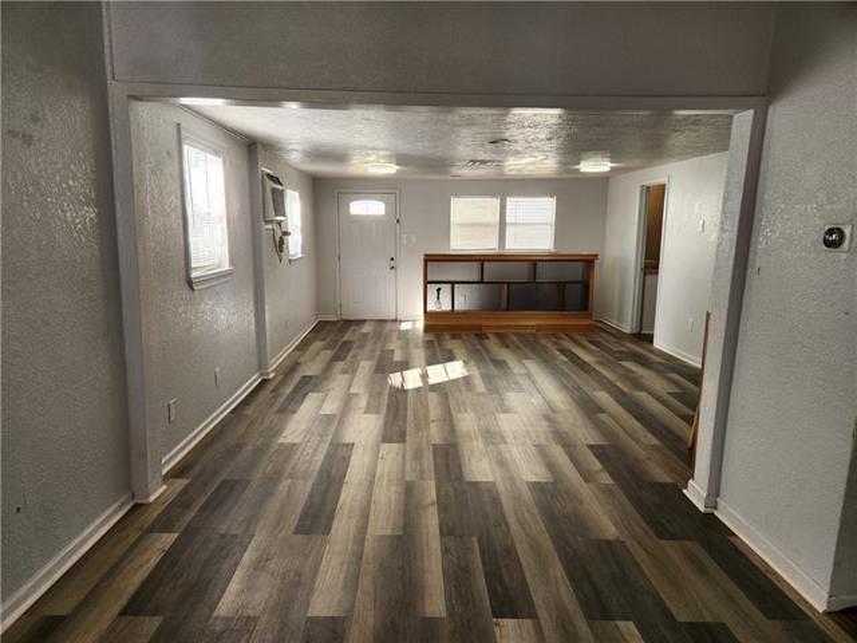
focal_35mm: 23
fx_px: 569
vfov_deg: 58.9
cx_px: 428
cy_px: 322
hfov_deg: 73.9
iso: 64
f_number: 1.8
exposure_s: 1/120
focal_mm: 5.4
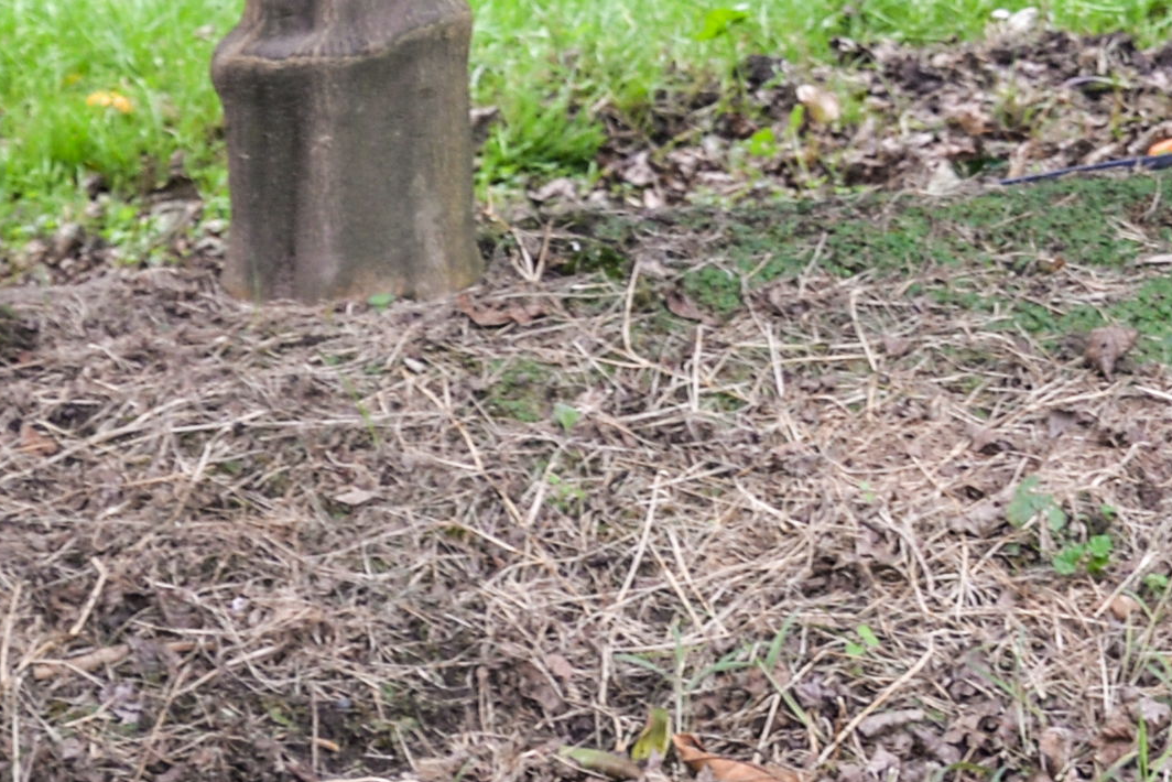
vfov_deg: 7.3
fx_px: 5894
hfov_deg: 11.1
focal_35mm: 181
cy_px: -881
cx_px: 1413
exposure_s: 1/125
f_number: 5.6
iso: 280
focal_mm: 32
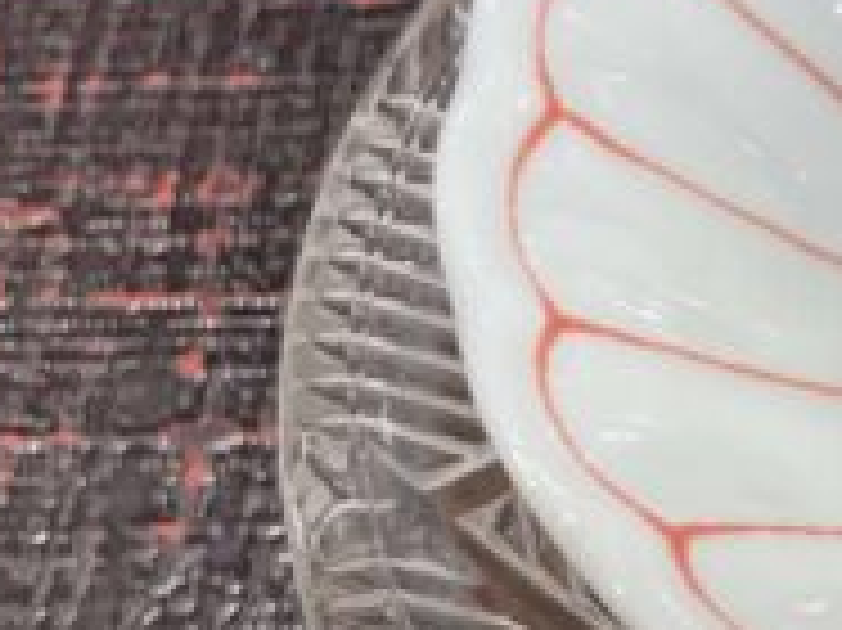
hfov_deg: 16.5
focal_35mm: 107
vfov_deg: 13.8
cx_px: 1310
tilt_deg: -59.0
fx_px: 2601
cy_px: 302
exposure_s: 1/100
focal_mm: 4.2
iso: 64
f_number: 1.6
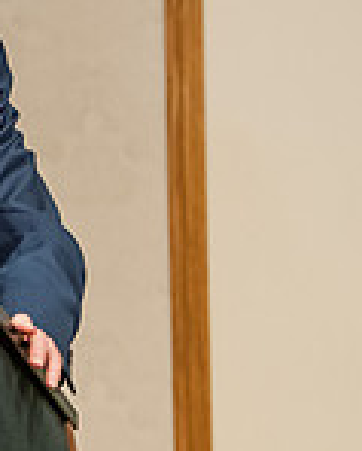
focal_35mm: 426
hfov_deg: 3.6
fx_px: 5688
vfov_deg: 4.5
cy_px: 273
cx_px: -338
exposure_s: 1/160
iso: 2500
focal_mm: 116
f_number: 3.2
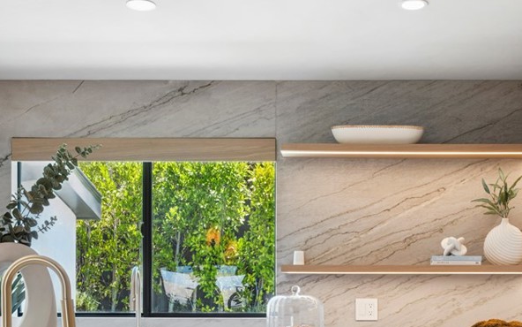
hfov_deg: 30.3
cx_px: 360
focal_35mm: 67
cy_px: 281
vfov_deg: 19.1
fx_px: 953
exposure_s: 1/2
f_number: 9
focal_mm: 25.4
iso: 200
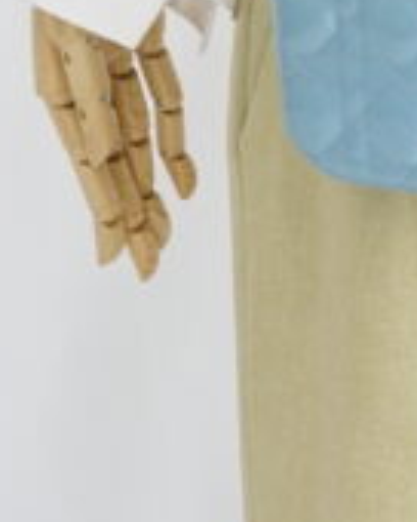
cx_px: 716
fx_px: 4350
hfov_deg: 5.4
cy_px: -488
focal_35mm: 282
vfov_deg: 6.7
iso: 640
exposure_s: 1/8
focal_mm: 50
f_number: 6.3
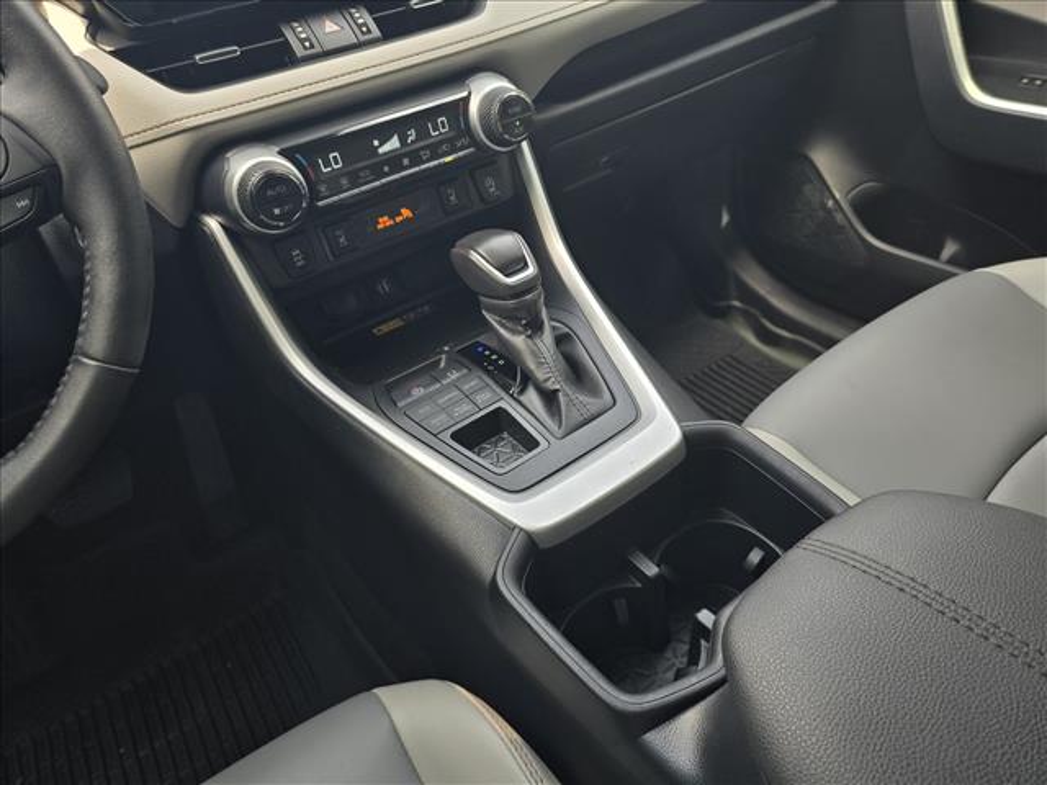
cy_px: 392
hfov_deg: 73.9
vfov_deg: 58.9
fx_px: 696
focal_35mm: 23
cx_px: 524
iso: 64
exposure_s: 1/182
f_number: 1.7
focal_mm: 6.3
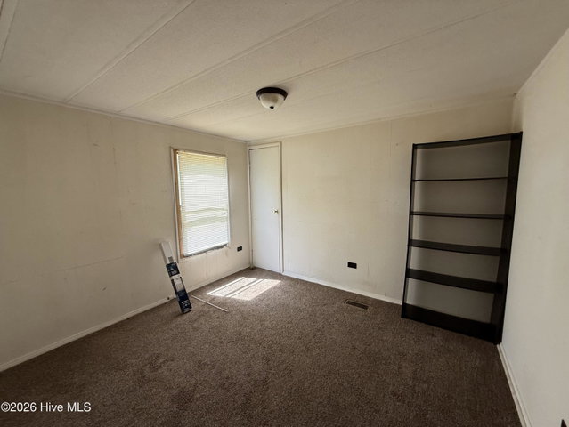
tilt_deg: -5.1
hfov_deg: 102.0
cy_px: 214
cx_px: 284
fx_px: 230
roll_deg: +2.2
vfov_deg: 85.7
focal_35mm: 14
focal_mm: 2.22
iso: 64
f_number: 2.2
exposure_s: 1/99
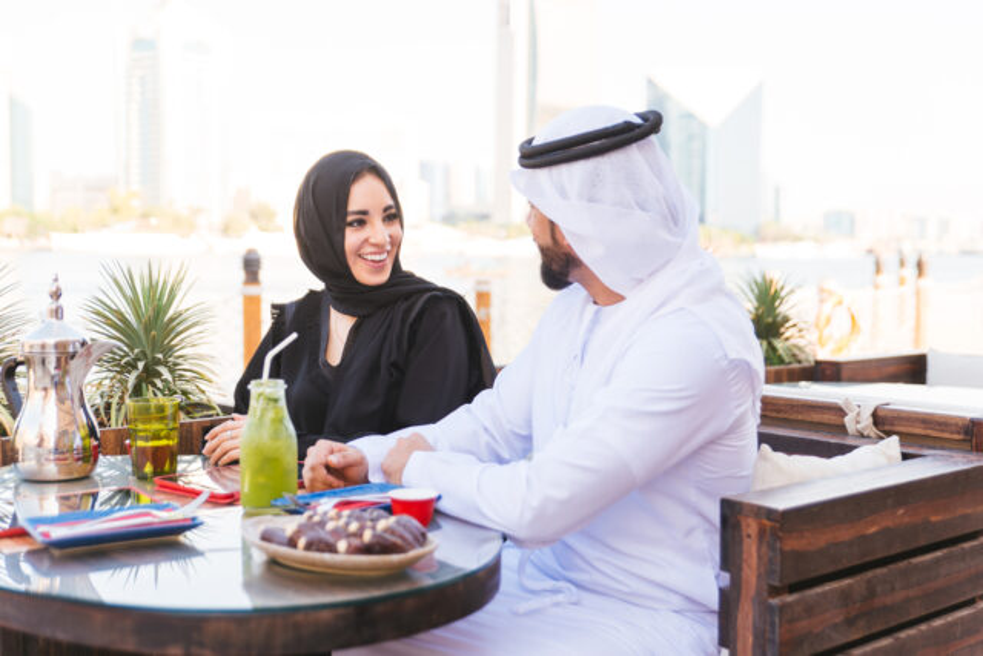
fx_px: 1202
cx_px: 492
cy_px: 328
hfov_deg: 44.5
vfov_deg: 30.5
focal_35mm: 44
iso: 100
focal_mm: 44
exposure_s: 1/400
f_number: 2.8
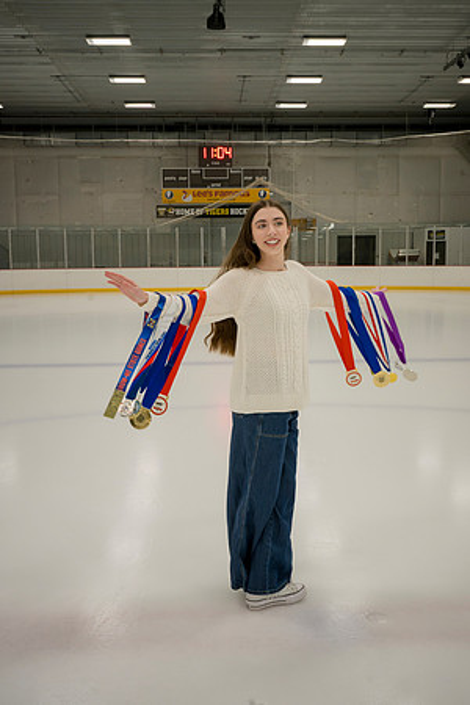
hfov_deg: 35.9
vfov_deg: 51.9
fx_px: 725
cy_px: 352
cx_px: 235
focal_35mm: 37
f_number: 8
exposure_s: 1/250
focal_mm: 37
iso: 3200
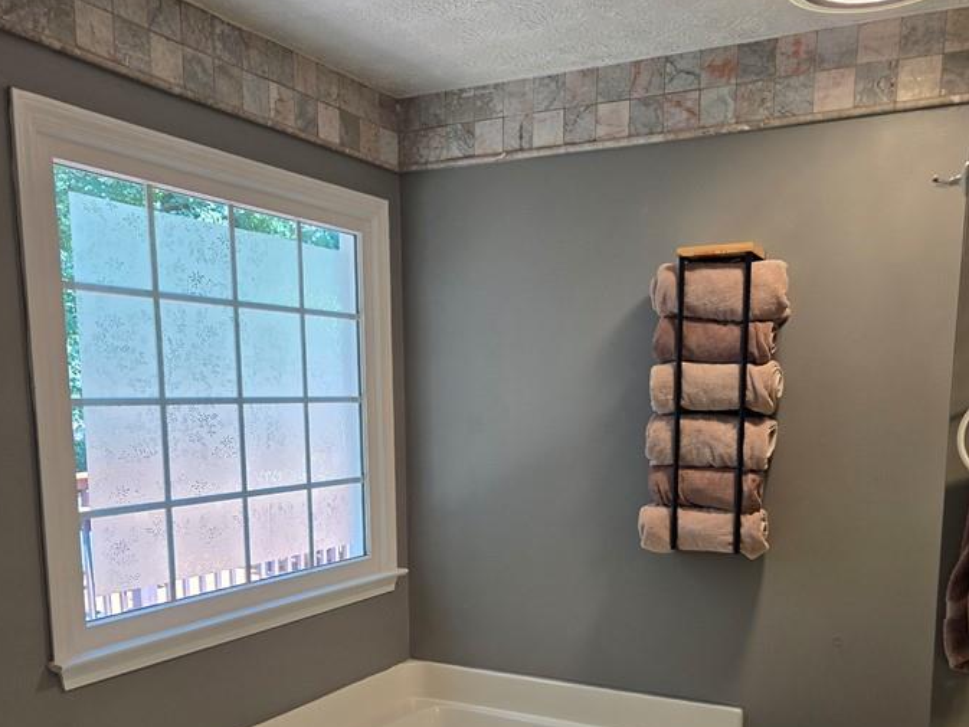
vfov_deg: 39.7
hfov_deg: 52.6
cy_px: 538
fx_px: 980
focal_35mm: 35
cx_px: 510
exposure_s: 1/120
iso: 80
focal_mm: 5.4
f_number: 1.8
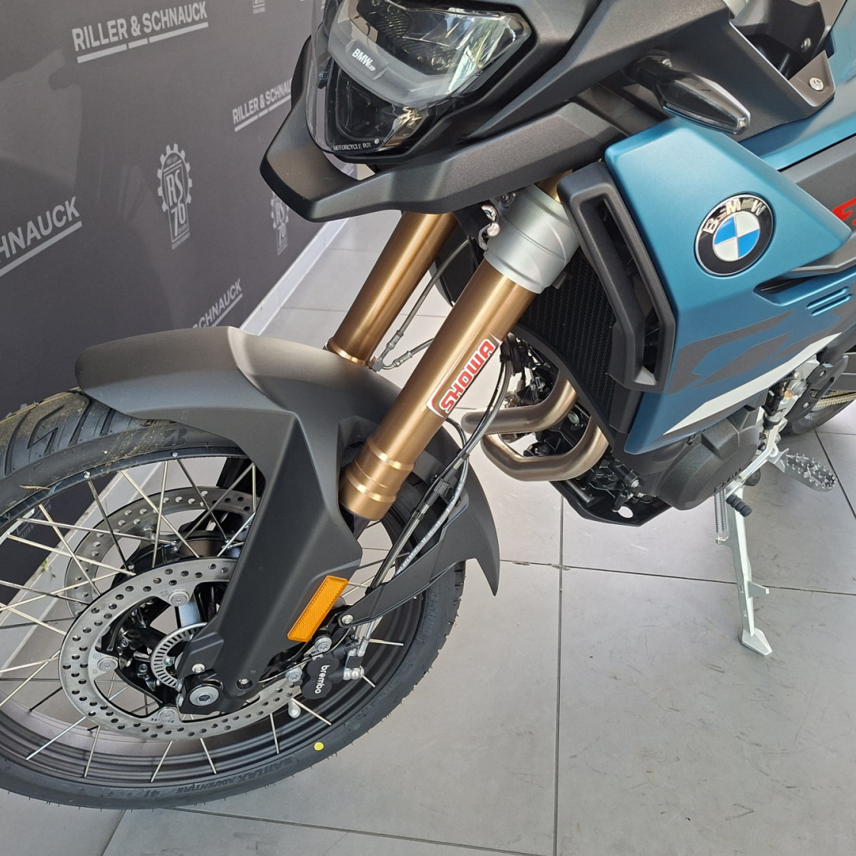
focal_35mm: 29
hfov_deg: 55.6
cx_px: 414
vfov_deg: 55.6
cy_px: 418
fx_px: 811
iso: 200
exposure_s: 1/120
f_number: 1.8
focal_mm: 5.54
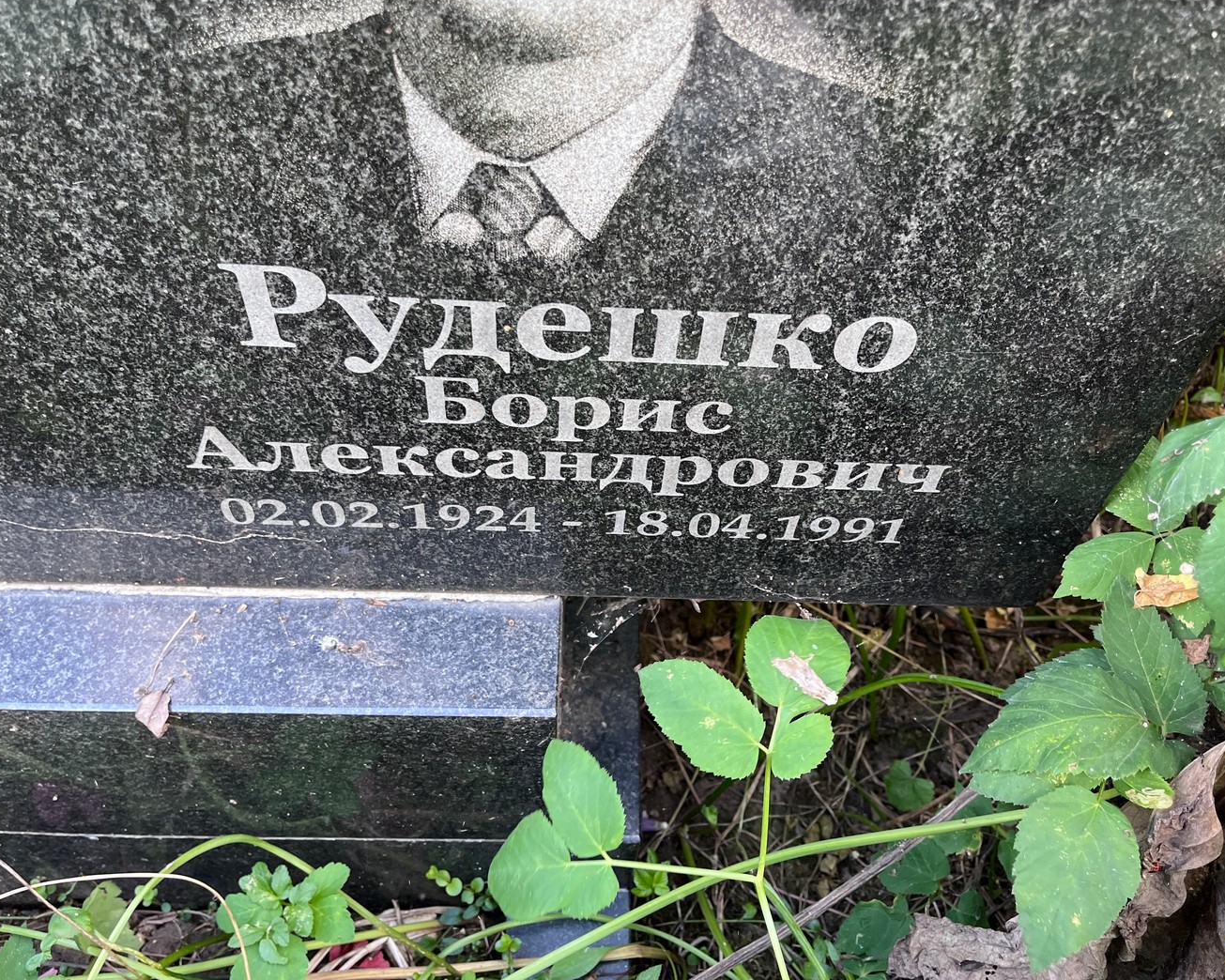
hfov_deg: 62.2
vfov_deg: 51.5
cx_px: 623
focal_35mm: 28
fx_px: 1015
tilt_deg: -45.1
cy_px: 481
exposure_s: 1/111
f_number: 1.6
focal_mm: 5.1
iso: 125
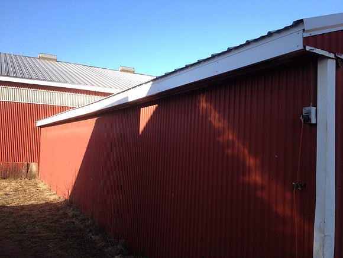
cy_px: 129
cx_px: 172
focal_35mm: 35
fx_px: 347
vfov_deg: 40.7
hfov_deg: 52.6
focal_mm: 4.28
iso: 50
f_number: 2.4
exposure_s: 1/536
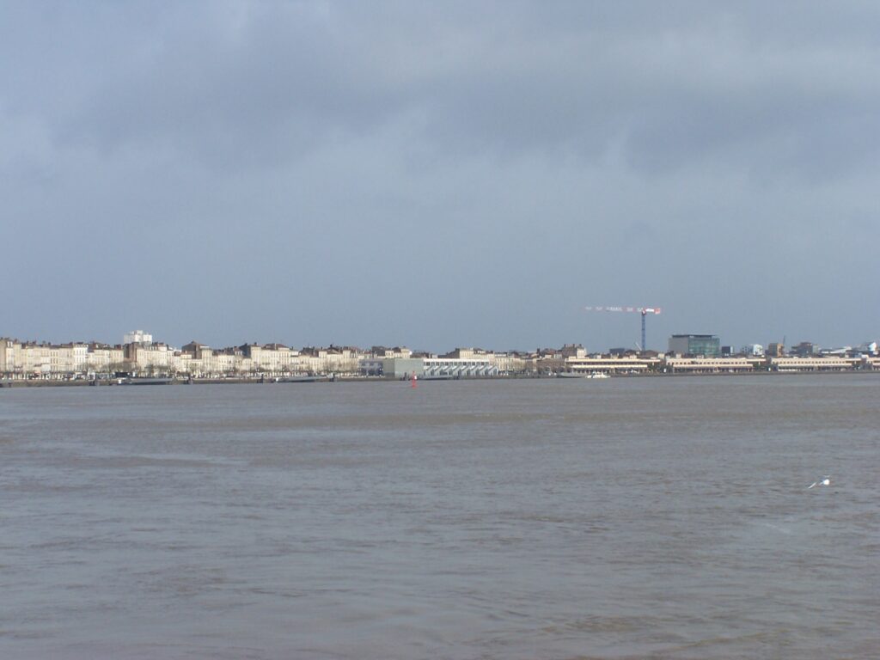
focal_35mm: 82
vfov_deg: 18.0
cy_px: 330
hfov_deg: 23.8
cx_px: 440
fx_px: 2085
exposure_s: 1/350
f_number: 6.3
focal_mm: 13.7
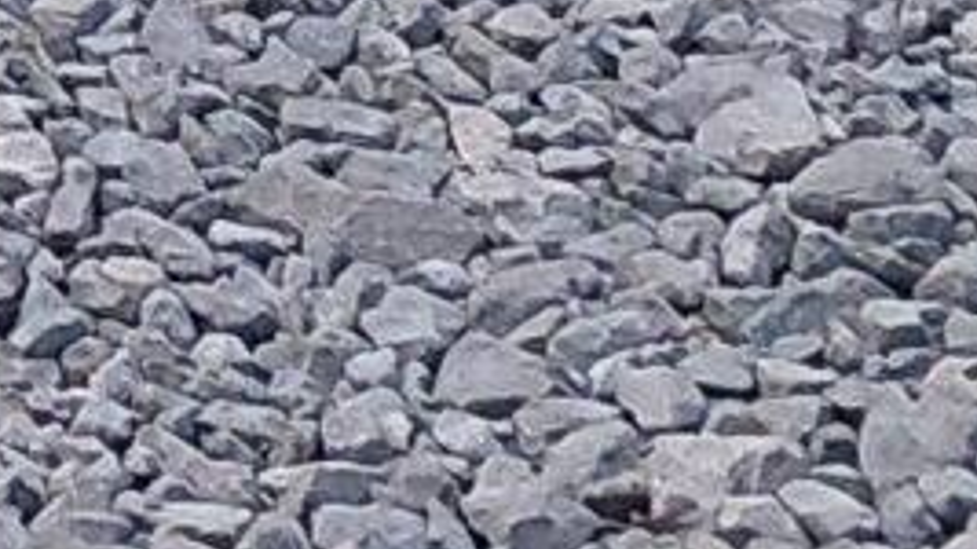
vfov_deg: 4.0
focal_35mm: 261
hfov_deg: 7.3
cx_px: -1925
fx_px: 6759
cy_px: -2544
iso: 50
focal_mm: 4.69
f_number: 1.8
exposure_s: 1/639
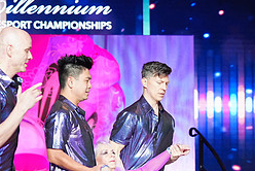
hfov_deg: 9.6
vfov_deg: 6.4
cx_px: 129
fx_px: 1525
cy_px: 198
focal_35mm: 215
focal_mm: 92
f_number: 4
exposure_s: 1/400
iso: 2500
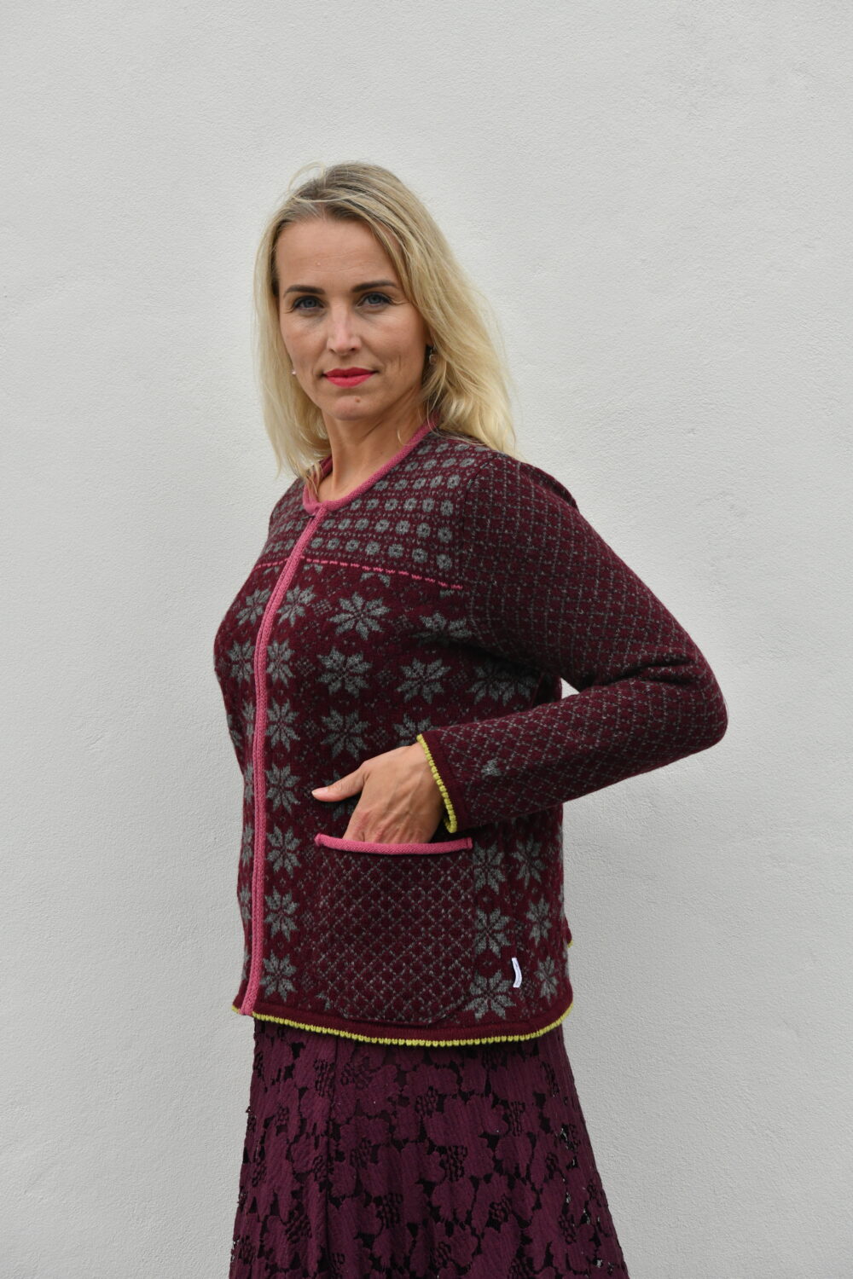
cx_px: 426
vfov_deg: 28.8
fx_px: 2488
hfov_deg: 19.5
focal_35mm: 70
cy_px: 640
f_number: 11
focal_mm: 70
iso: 1600
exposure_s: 1/500
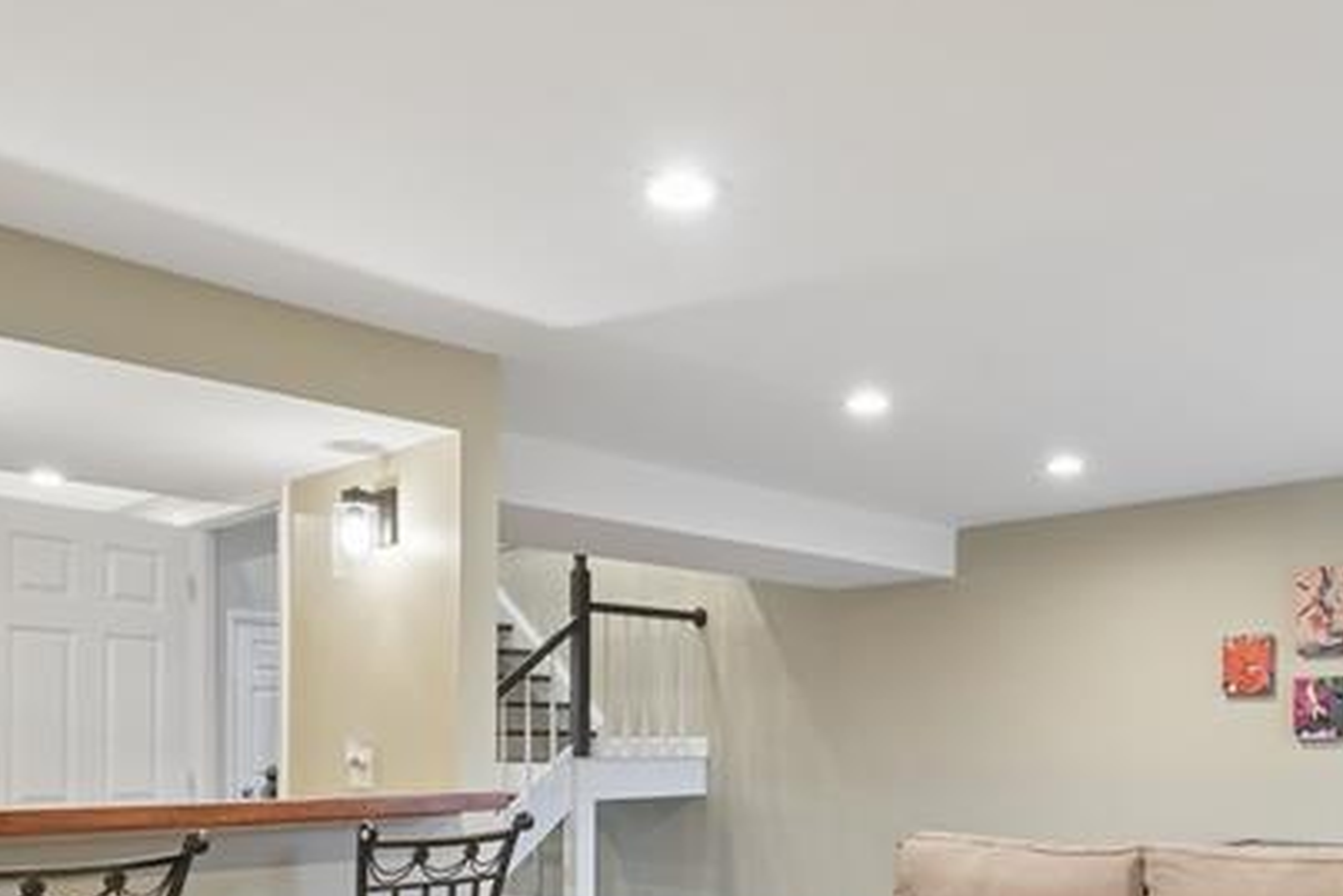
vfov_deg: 38.2
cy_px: 743
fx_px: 1231
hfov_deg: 56.9
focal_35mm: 33
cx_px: 786
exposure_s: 1/5
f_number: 8
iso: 400
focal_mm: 13
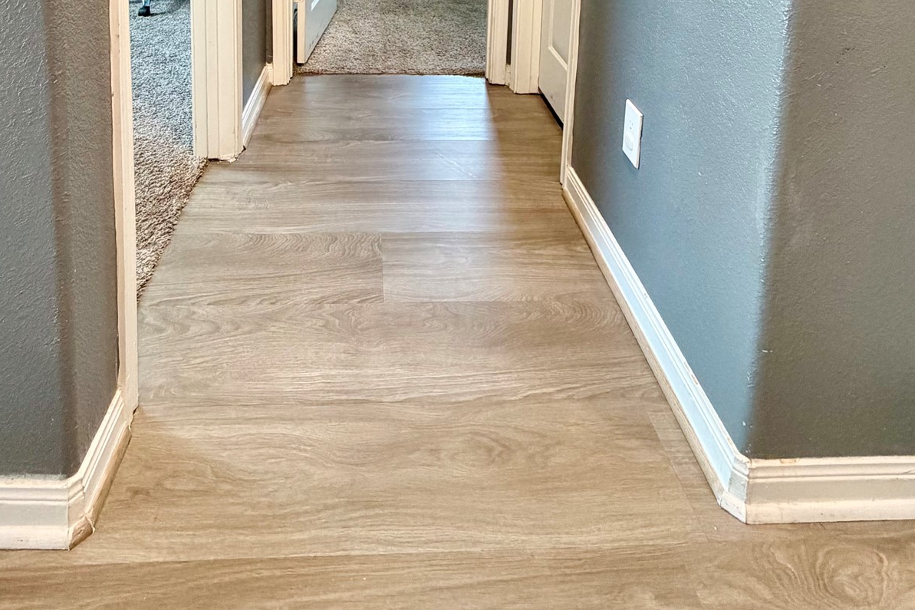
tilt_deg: -6.5
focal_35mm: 25
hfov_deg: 71.2
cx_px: 397
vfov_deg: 39.6
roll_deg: -1.0
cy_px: -92
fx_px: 635
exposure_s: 1/60
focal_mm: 2.22
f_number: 2.2
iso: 250
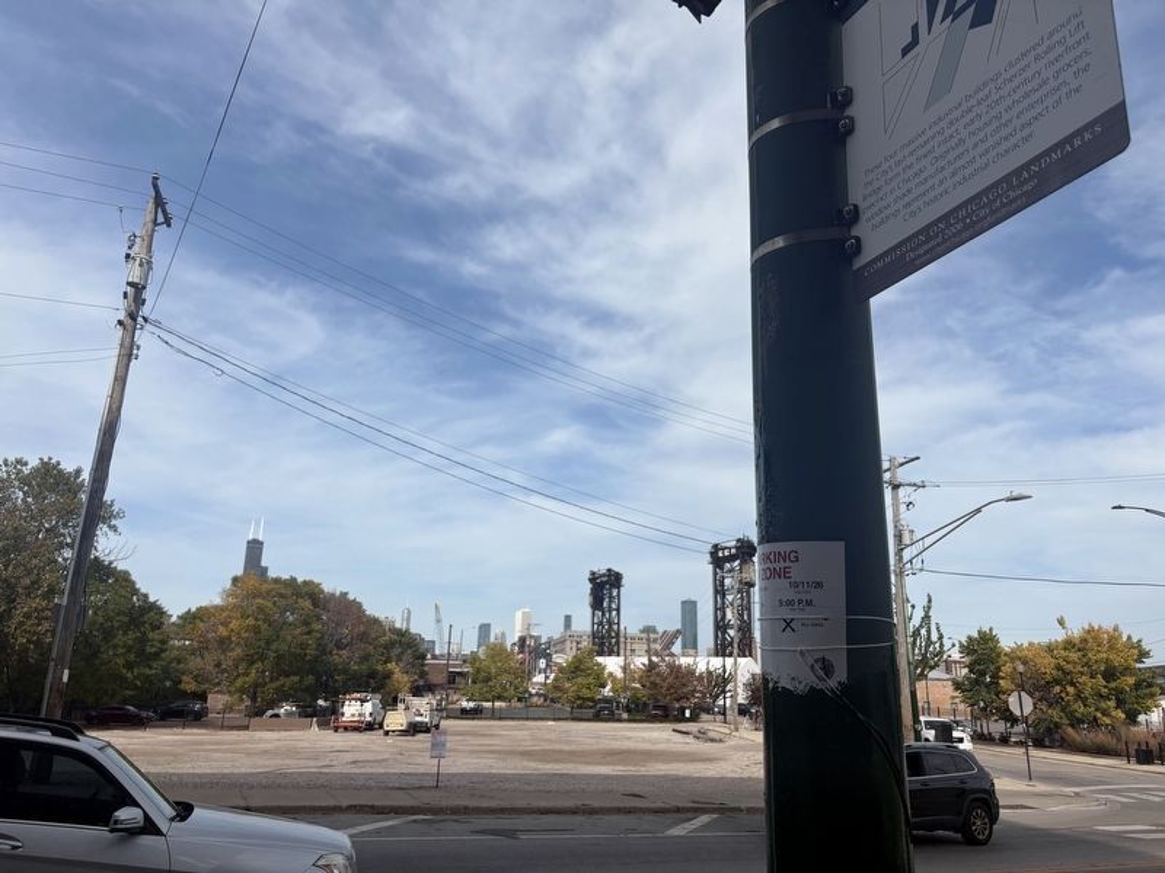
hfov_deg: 67.3
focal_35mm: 26
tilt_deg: +15.4
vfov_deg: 53.1
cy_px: 436
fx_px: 875
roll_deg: -0.8
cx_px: 582
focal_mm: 5.96
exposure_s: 1/5814
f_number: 1.6
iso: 50
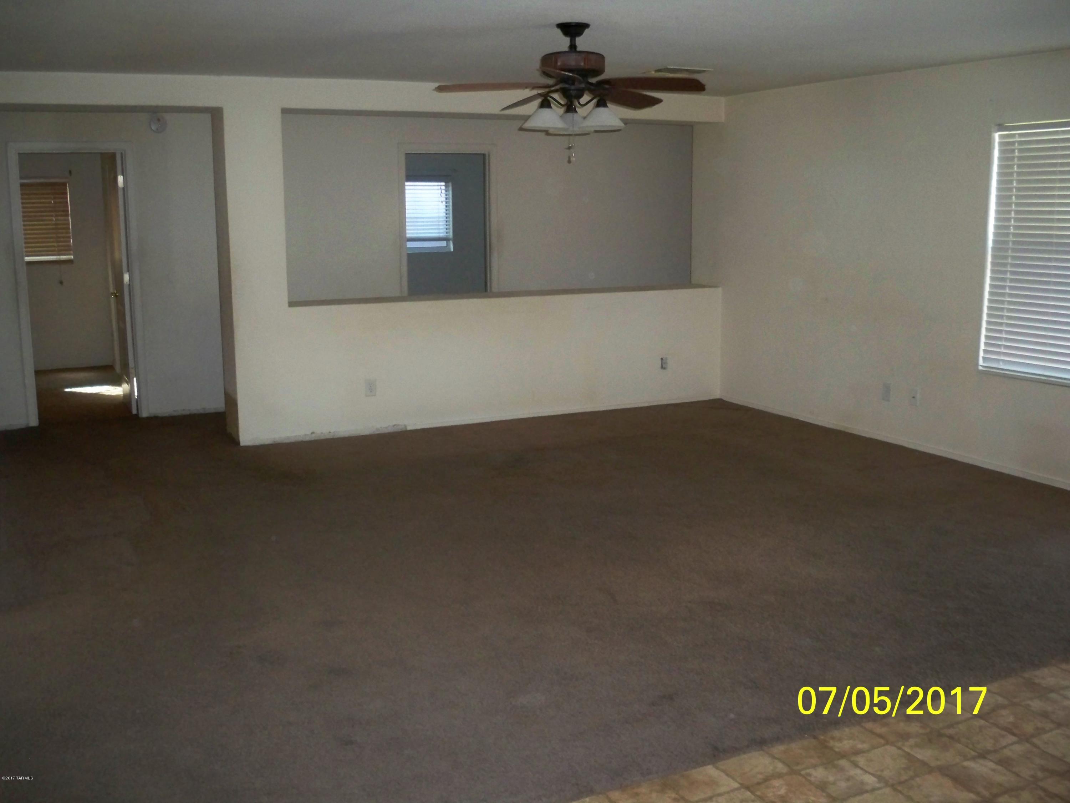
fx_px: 1082
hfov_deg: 52.6
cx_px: 535
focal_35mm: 35
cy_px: 402
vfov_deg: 40.7
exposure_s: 1/60
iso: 400
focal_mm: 6.3
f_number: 3.1
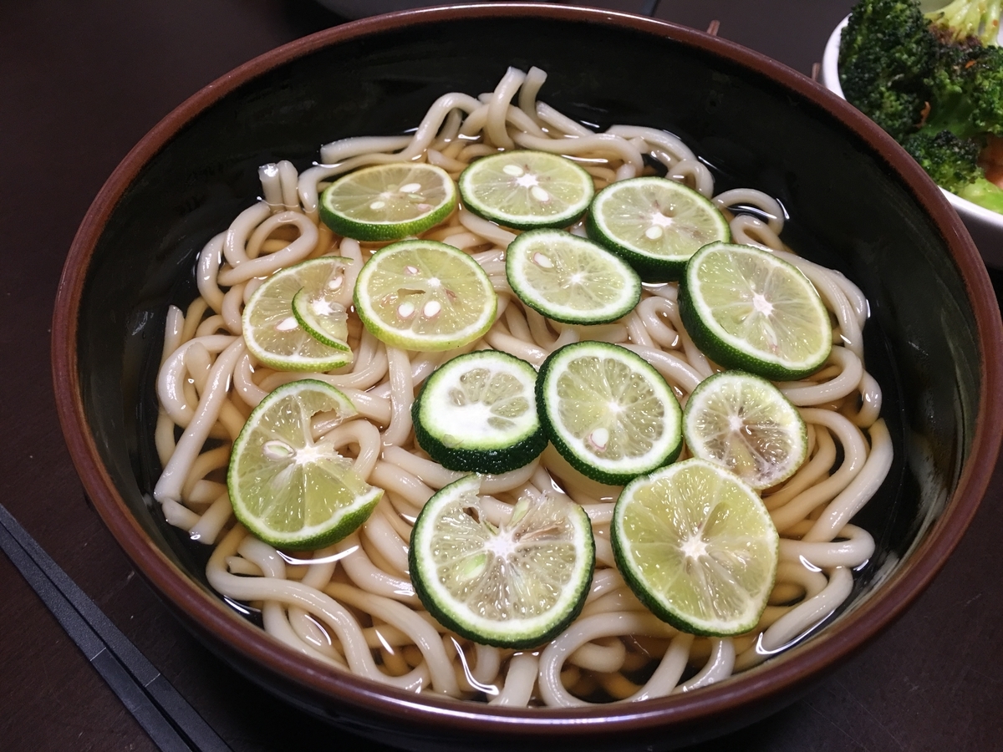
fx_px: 840
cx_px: 502
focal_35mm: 29
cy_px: 376
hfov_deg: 61.7
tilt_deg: -51.6
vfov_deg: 48.2
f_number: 2.2
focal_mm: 4.15
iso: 50
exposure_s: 1/15
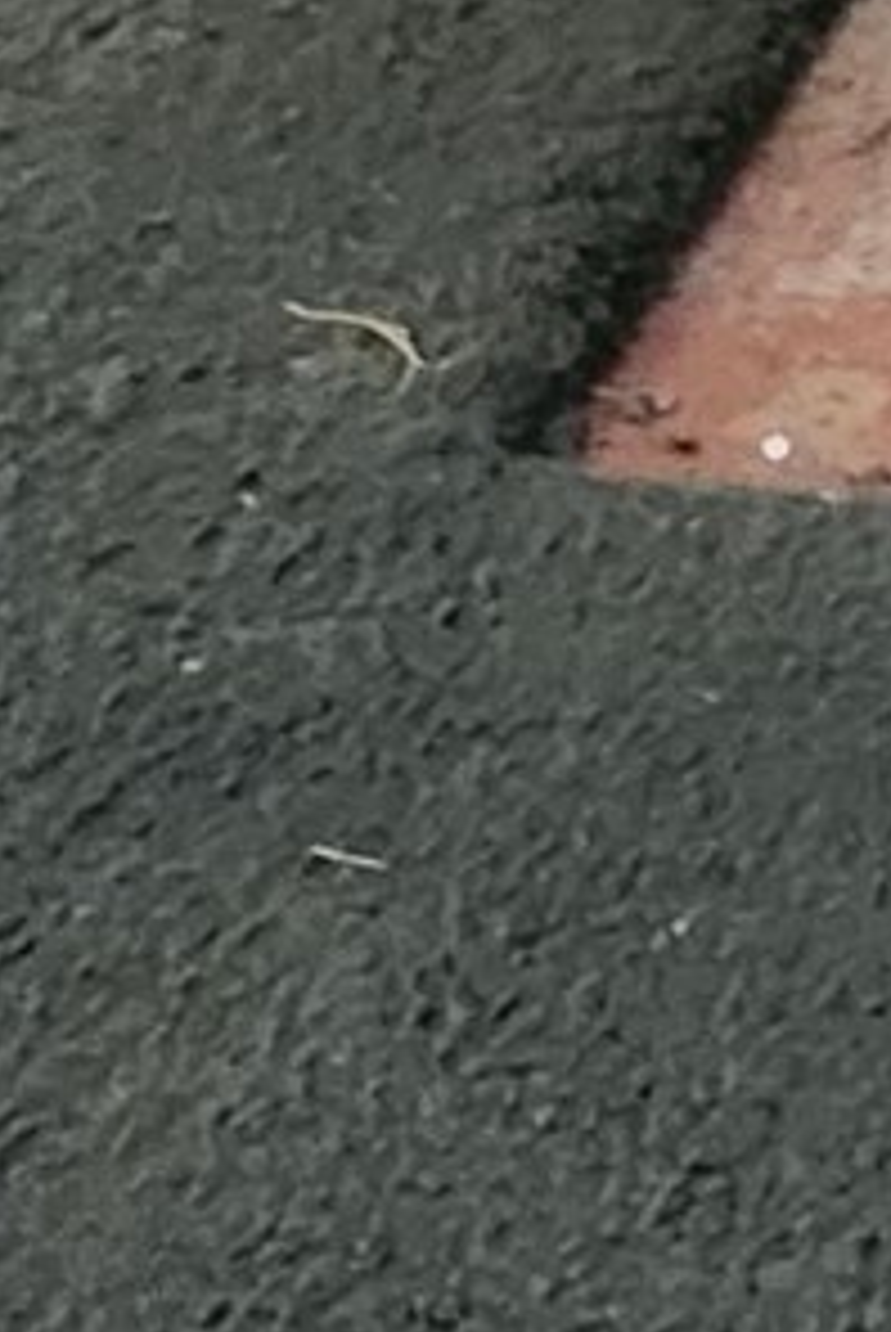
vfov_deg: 9.8
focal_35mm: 186
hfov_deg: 6.0
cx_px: 3807
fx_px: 6889
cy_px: -1854
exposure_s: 1/20
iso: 1250
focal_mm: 5.54
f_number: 1.8
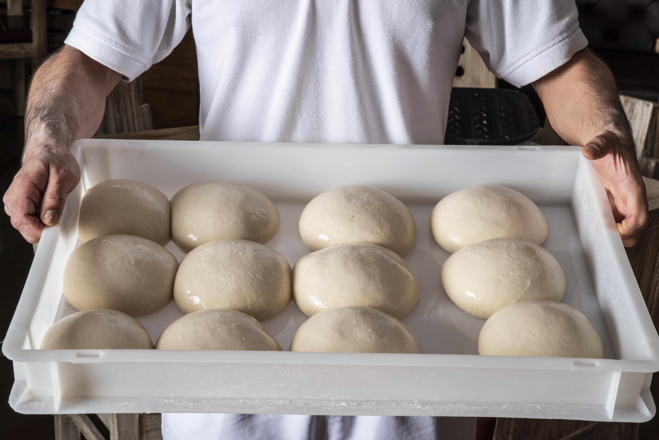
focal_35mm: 70
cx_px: 330
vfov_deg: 19.5
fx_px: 1282
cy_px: 220
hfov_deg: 28.8
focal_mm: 70
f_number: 18
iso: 250
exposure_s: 1/200
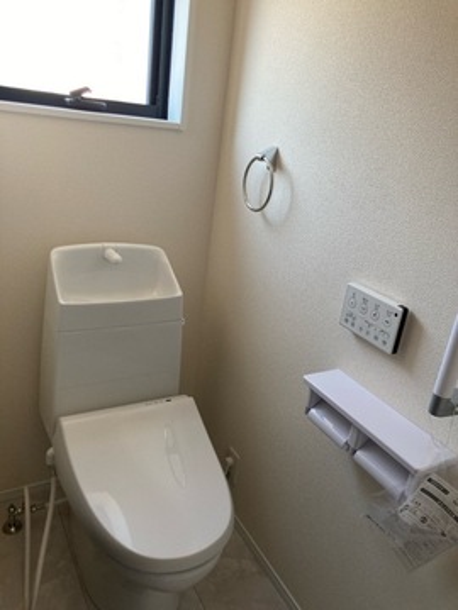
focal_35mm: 28
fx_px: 494
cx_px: 229
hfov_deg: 49.7
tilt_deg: -19.7
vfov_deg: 63.4
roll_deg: -6.6
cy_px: 305
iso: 80
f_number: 1.8
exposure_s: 1/120
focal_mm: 3.99
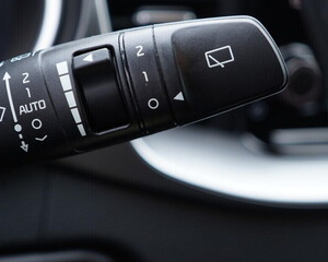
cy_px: 110
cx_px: 118
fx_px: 602
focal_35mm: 62
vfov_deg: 24.6
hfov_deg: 30.3
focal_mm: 24
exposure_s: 1/40
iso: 250
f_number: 2.8
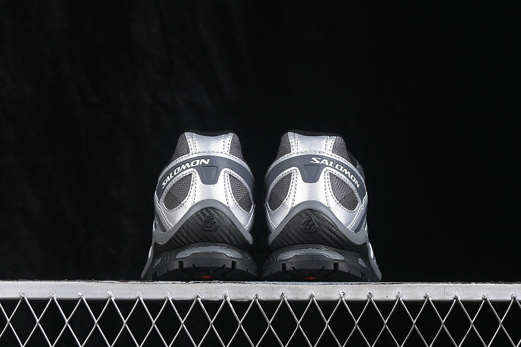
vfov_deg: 18.2
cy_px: 174
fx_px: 1085
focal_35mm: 75
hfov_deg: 27.0
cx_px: 260
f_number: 6.3
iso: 160
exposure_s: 1/60
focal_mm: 50
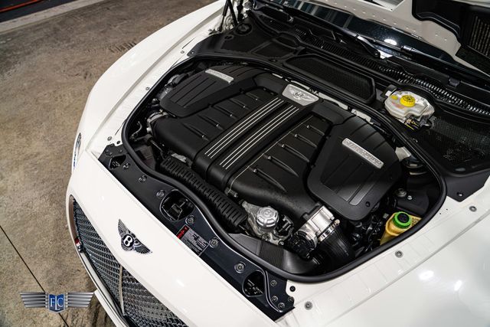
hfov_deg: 69.4
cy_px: 164
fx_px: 354
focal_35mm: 26
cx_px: 245
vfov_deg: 49.6
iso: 1000
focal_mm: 26
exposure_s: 1/60
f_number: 4
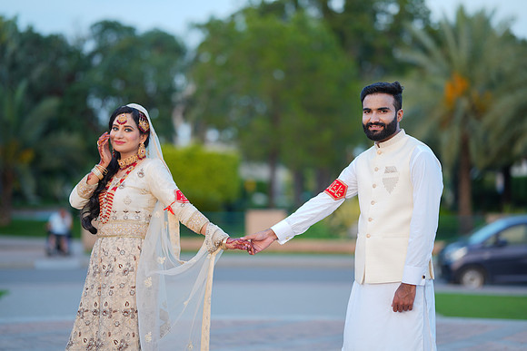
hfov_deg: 23.9
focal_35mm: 85
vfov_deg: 16.1
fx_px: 1245
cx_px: 264
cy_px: 176
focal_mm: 85
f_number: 1.4
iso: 80
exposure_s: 1/400
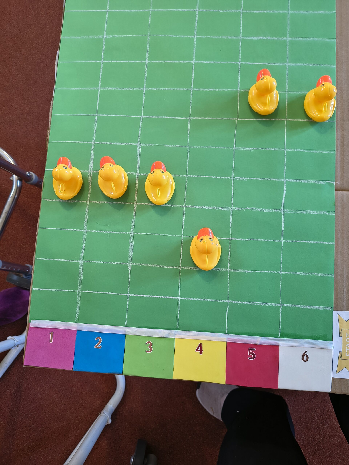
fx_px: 323
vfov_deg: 71.6
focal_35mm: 24
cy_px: 232
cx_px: 174
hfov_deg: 56.8
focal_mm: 5.56
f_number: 1.8
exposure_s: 1/50
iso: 590
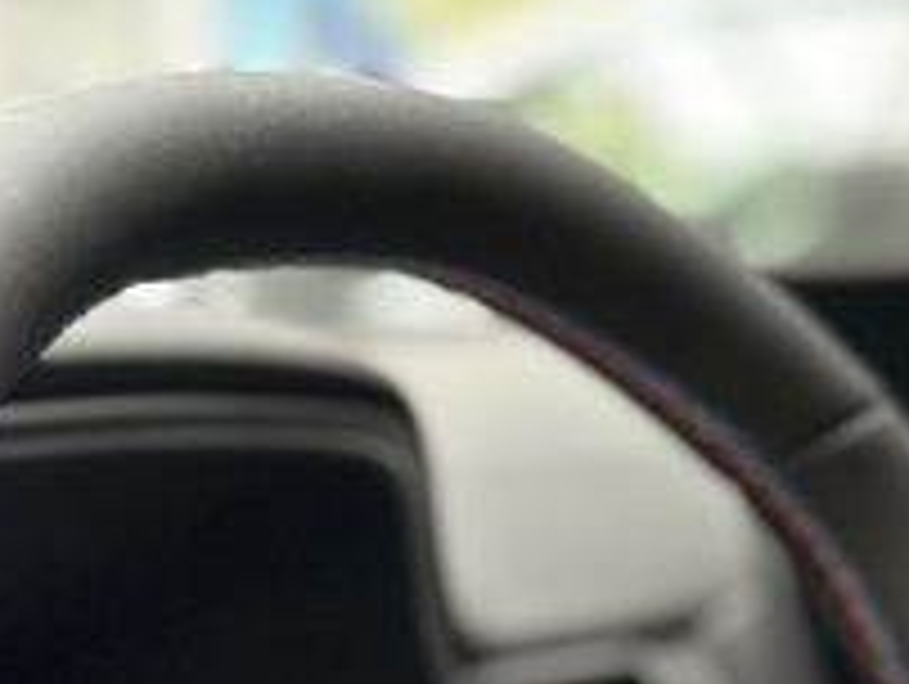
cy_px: 1156
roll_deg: -0.4
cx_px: 666
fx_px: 2498
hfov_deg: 20.5
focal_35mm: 95
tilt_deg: -19.6
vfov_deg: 14.1
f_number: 1.78
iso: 250
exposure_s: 1/50
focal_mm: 6.86
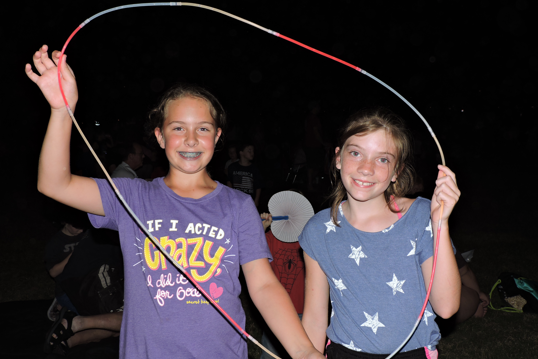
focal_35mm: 42
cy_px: 193
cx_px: 267
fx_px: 628
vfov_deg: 31.9
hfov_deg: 46.4
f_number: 3.3
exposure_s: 1/250
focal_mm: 7.1
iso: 100
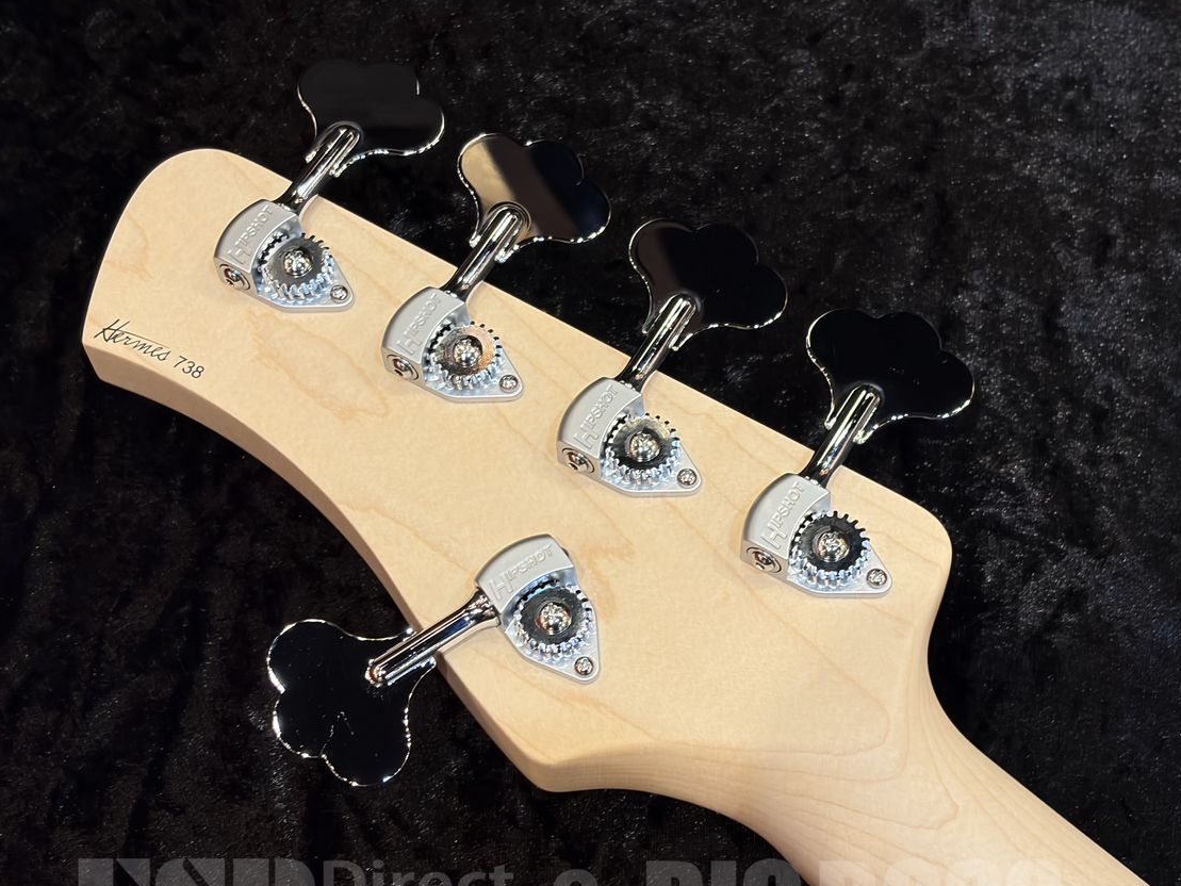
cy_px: 485
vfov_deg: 24.4
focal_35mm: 60
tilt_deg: -62.0
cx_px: 572
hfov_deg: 32.2
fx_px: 2047
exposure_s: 1/60
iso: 80
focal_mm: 5.96
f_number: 1.6
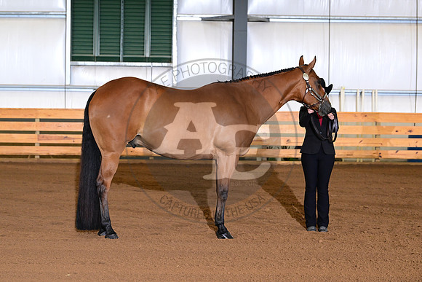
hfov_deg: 18.6
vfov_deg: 12.5
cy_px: 141
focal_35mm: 110
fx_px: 1290
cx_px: 211
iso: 2500
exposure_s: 1/200
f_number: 5.6
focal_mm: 110
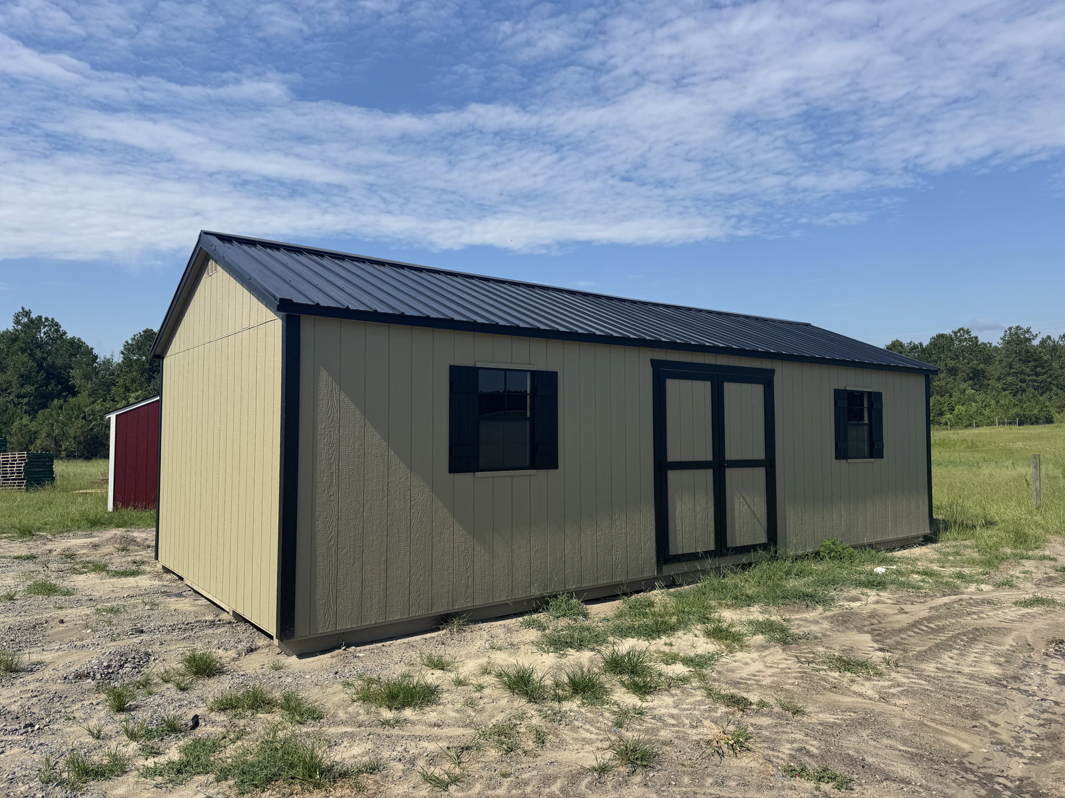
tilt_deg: -0.1
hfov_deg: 71.6
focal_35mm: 24
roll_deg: +0.7
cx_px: 532
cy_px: 399
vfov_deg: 56.8
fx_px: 738
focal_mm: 6.76
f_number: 1.78
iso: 80
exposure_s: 1/5814
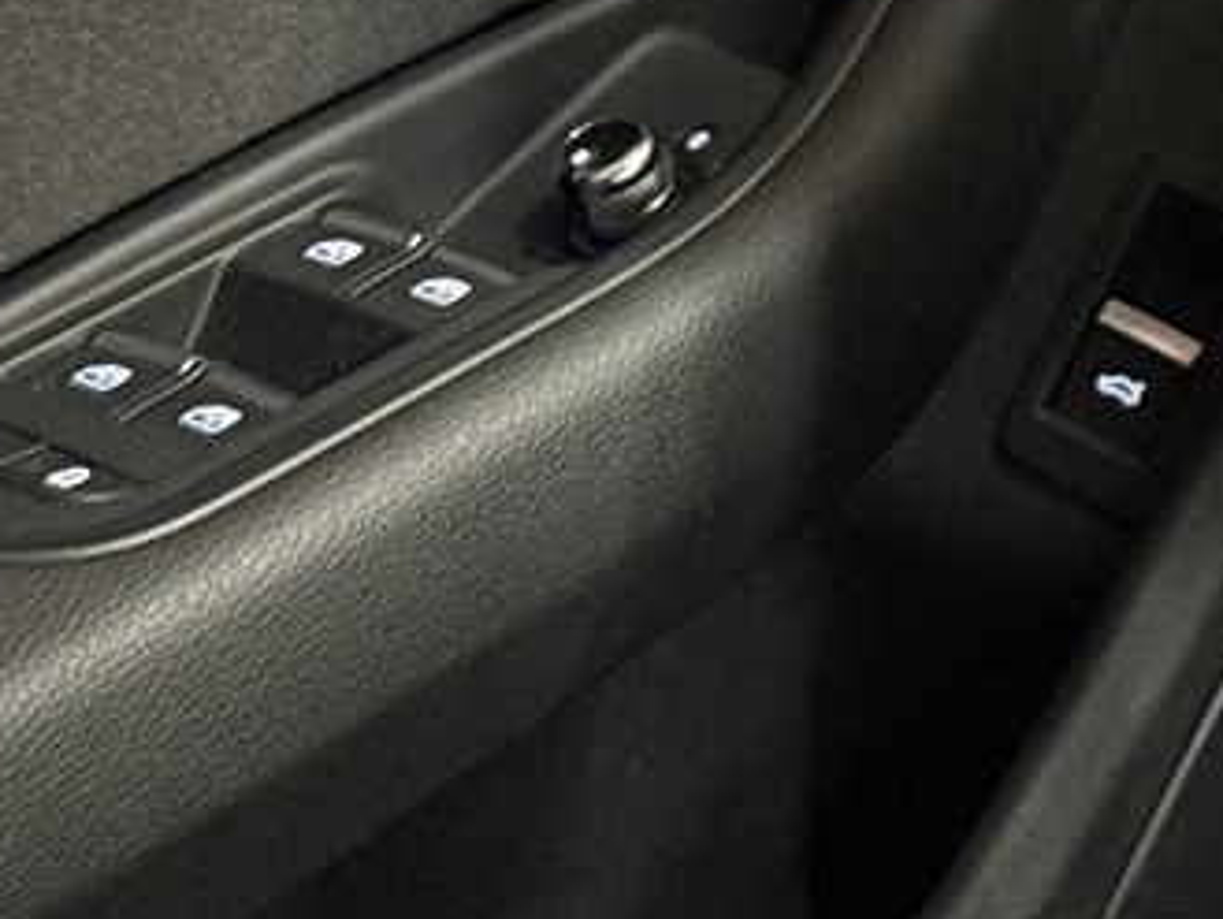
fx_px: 7422
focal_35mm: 210
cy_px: -904
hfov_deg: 9.1
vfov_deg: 6.8
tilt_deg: -19.4
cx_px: 2022
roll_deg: +4.5
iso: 500
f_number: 1.78
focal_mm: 6.76
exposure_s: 1/40
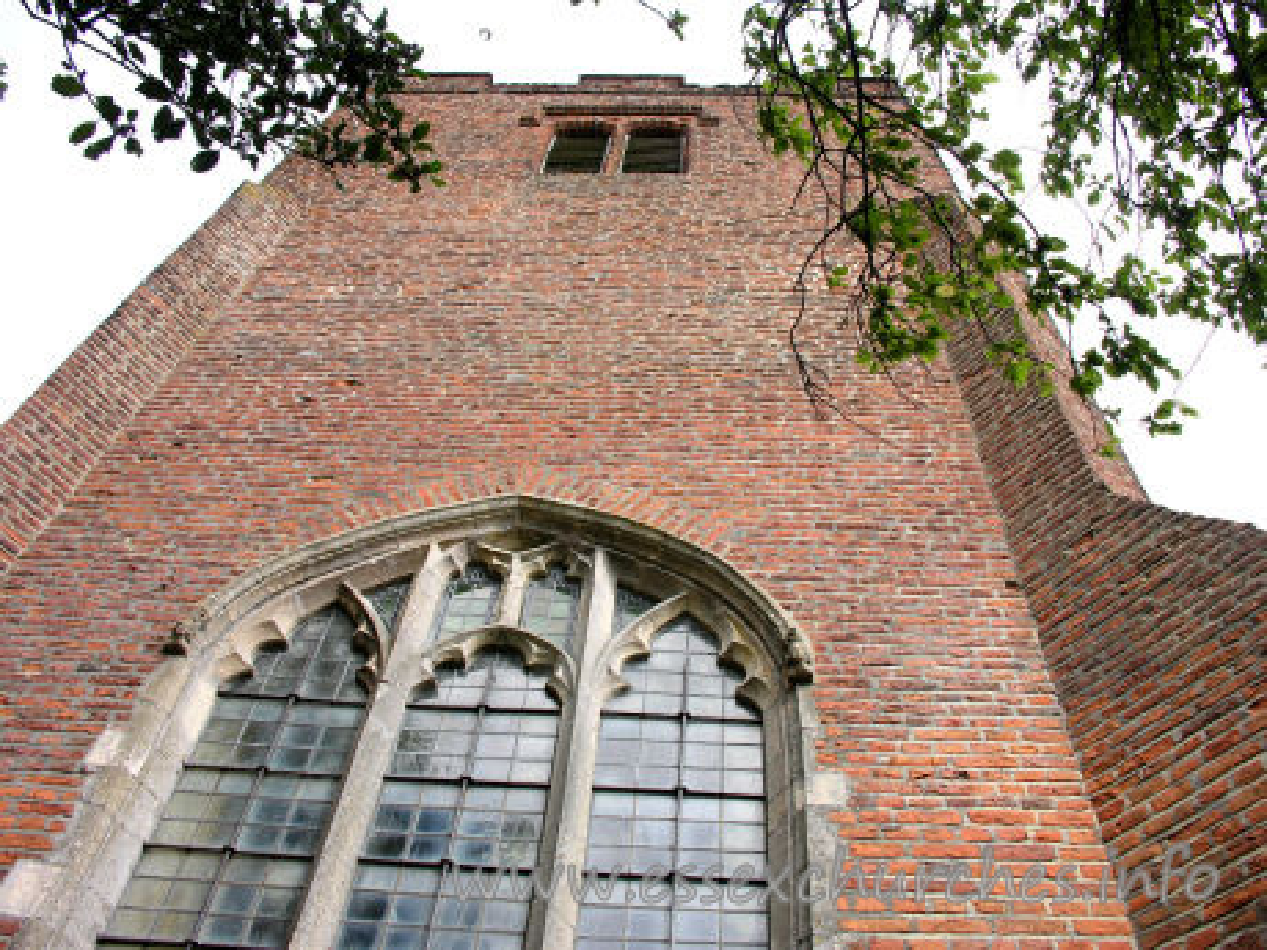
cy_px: 475
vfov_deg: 40.7
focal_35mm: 35
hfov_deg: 52.6
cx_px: 634
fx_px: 1281
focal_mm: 8.9
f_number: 4.5
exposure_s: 1/102
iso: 50
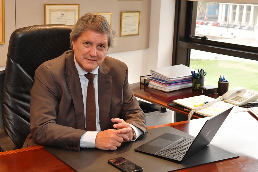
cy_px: 86
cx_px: 129
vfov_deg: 20.6
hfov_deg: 30.5
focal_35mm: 66
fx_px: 473
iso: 3200
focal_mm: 44
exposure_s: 1/125
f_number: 5
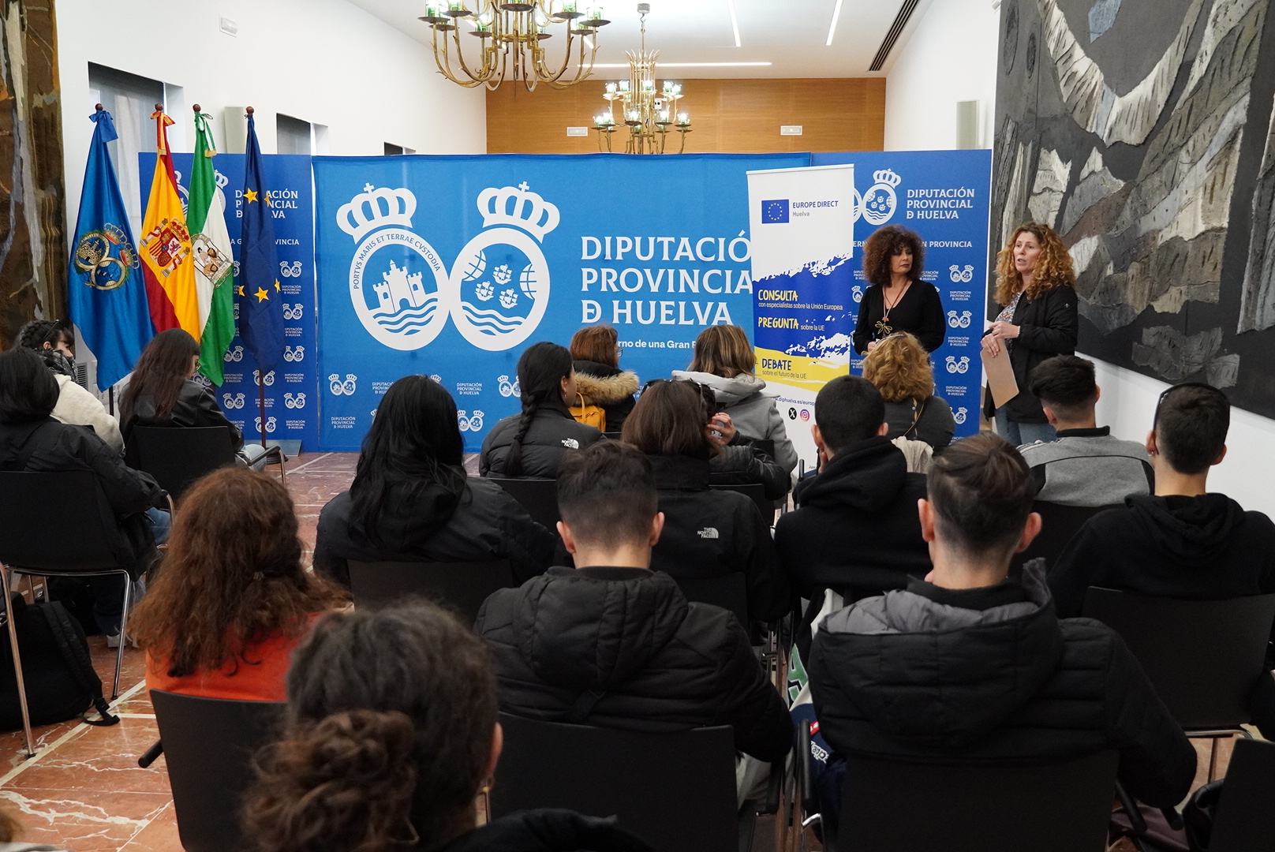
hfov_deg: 55.1
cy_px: 426
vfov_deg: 38.4
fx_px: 1223
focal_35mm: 34
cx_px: 638
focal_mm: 23
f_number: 5
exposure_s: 1/125
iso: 4000
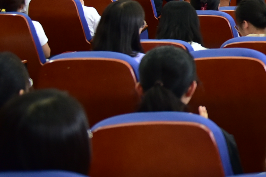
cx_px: 437
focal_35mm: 114
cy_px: 34
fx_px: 842
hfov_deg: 15.9
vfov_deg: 12.0
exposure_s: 1/100
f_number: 2.8
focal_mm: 32
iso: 1400
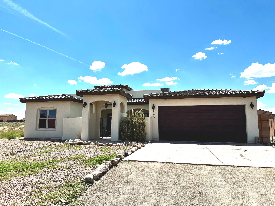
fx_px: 191
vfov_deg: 56.8
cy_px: 103
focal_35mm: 24
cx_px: 138
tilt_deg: +6.0
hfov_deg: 71.6
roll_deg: -0.2
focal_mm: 6.86
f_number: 1.78
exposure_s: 1/7576
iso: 80
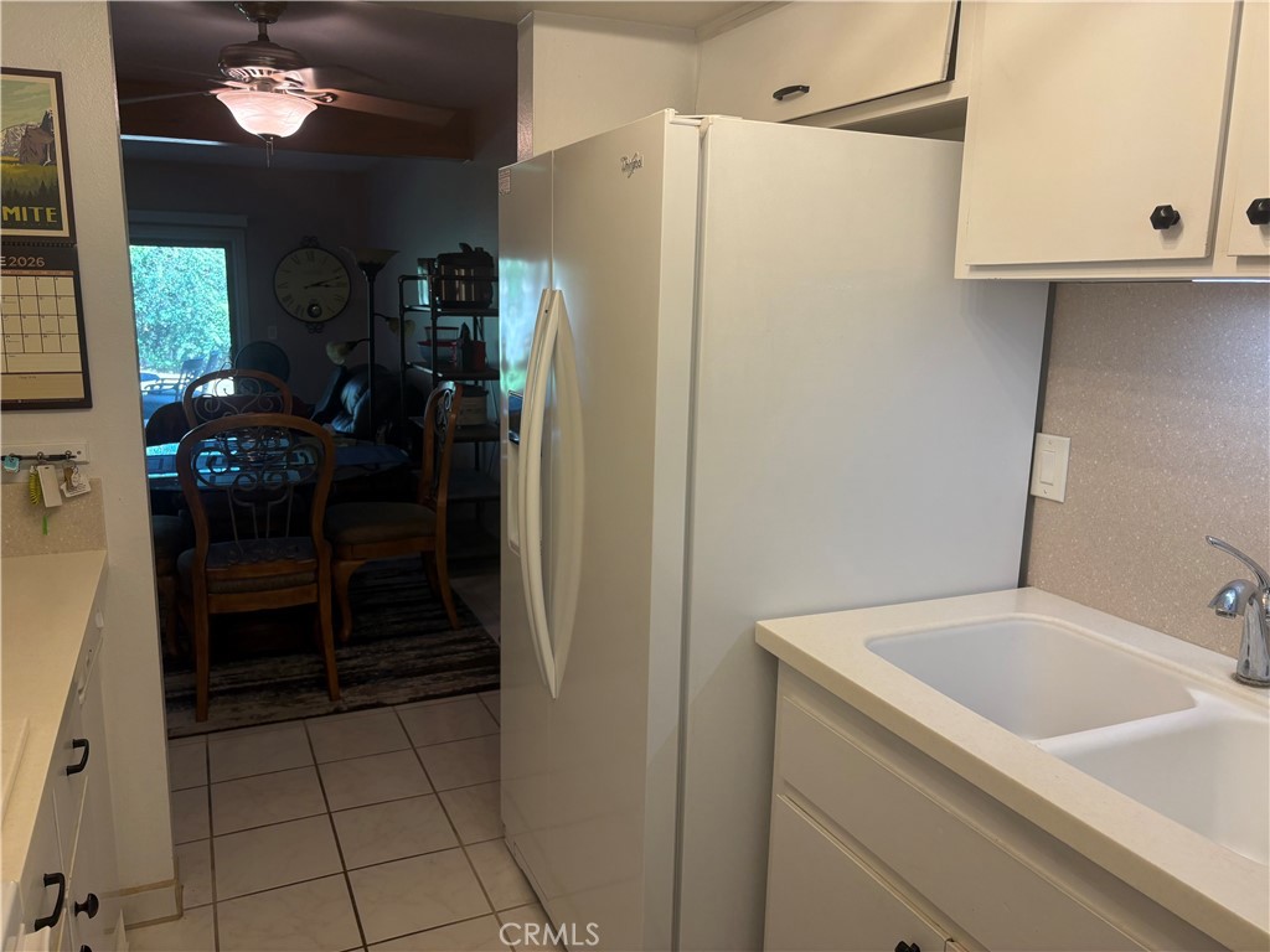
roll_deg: -0.6
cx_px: 635
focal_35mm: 26
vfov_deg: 53.1
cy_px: 476
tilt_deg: -11.4
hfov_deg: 67.3
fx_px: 954
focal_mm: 5.96
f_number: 1.6
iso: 80
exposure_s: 1/60
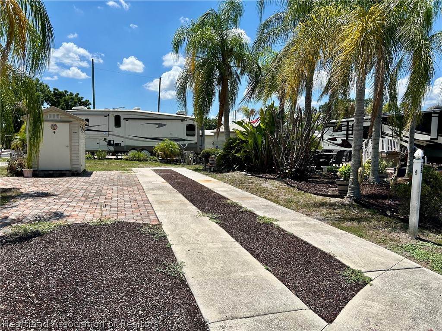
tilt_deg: -4.9
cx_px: 221
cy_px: 166
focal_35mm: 26
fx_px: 332
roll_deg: -0.5
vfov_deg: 53.1
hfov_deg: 67.3
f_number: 1.5
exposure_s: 1/5076
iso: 50
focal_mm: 5.7
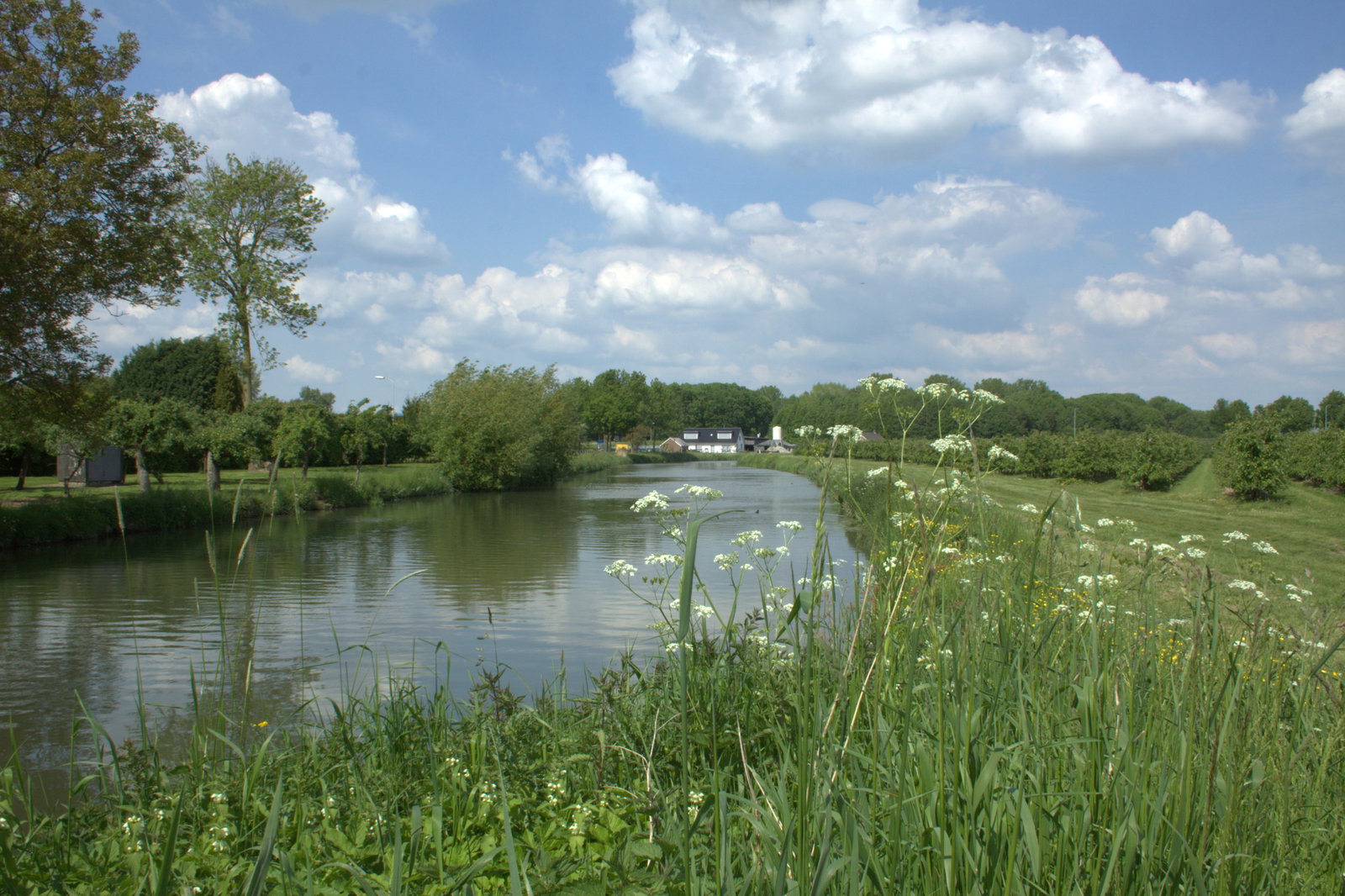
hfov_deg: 57.2
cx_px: 672
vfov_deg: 40.0
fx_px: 1233
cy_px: 448
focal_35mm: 33
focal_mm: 21
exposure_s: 1/100
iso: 125
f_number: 16
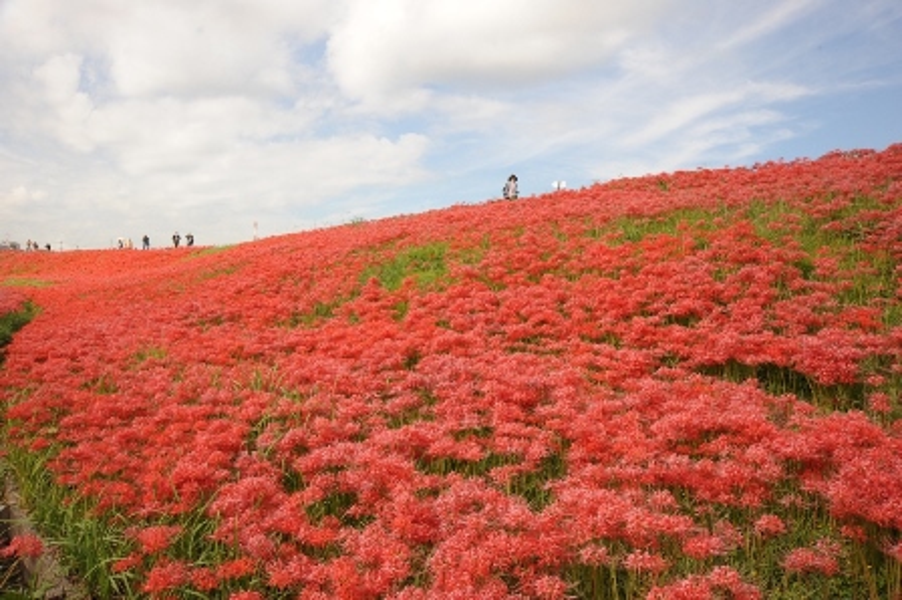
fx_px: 601
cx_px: 451
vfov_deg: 53.1
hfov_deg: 73.8
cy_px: 300
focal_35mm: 24
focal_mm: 24
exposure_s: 1/320
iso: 400
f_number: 11
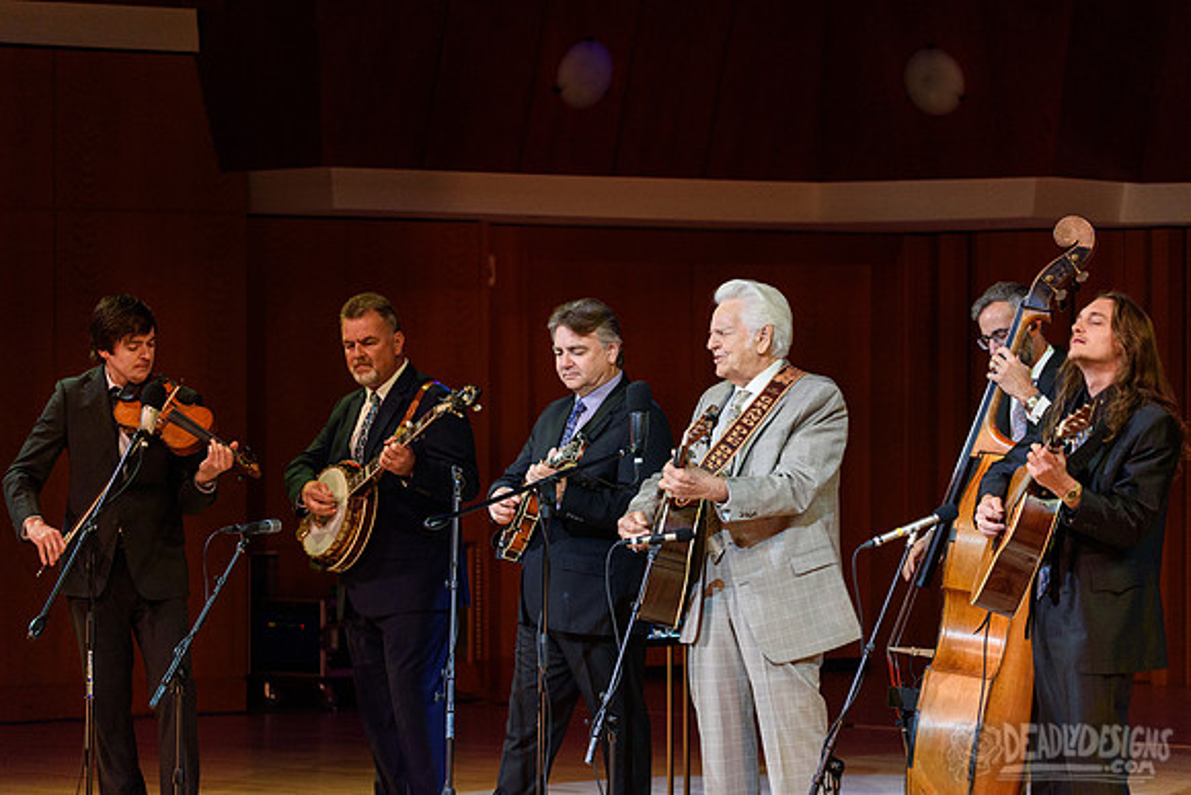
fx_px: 4963
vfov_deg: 9.2
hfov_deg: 13.7
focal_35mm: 150
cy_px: 398
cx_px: 596
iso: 2500
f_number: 5
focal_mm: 150
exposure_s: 1/320
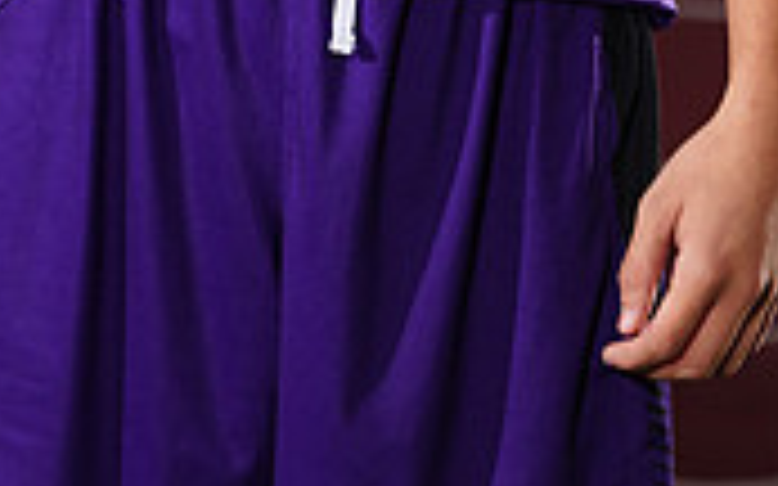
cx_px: 295
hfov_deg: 1.6
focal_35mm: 1350
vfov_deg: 1.0
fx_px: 28615
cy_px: -513
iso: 200
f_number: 7.1
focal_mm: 394
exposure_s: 1/200
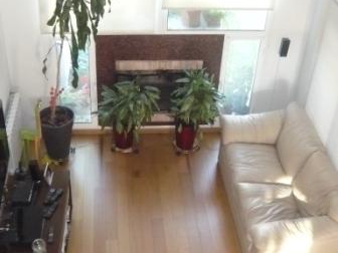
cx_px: 161
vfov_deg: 28.0
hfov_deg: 36.8
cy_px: 117
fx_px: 508
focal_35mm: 52
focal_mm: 4.6
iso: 500
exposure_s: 1/30
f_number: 2.8
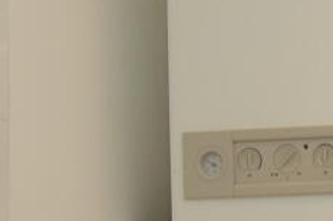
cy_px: 355
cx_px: 680
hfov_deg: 12.8
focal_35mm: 139
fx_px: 1286
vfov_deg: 9.5
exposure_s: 1/4
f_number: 11
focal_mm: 21
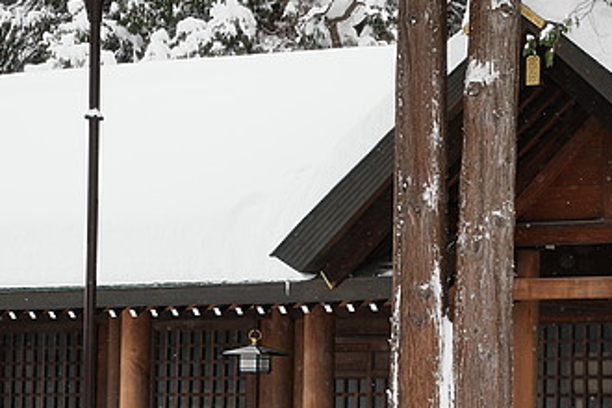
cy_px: 308
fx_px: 2684
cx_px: 560
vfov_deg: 8.7
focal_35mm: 158
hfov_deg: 12.9
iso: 125
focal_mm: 66.8
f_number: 2.8
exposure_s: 1/640
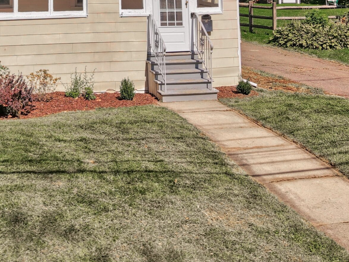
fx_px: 635
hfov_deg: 30.2
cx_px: 85
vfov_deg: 21.5
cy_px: -61
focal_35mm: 63
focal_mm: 8.7
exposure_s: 1/2500
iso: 210
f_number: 1.8
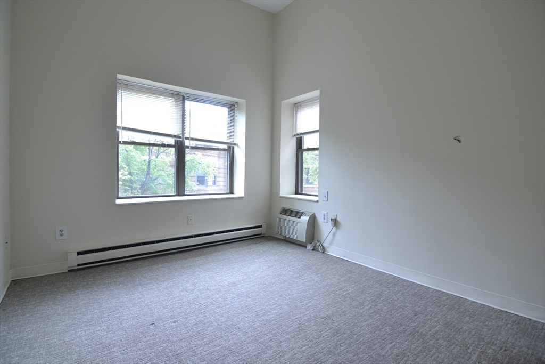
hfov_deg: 95.0
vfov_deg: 72.1
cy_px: 182
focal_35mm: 16
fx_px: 250
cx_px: 272
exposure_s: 1/60
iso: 400
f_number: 3.2
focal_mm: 11
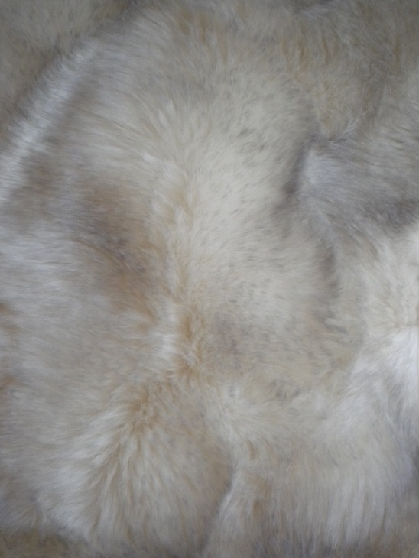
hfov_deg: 35.2
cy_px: 279
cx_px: 210
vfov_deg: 45.8
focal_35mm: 41
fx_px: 661
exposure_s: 1/60.8
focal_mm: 7.4
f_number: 3.5
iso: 445
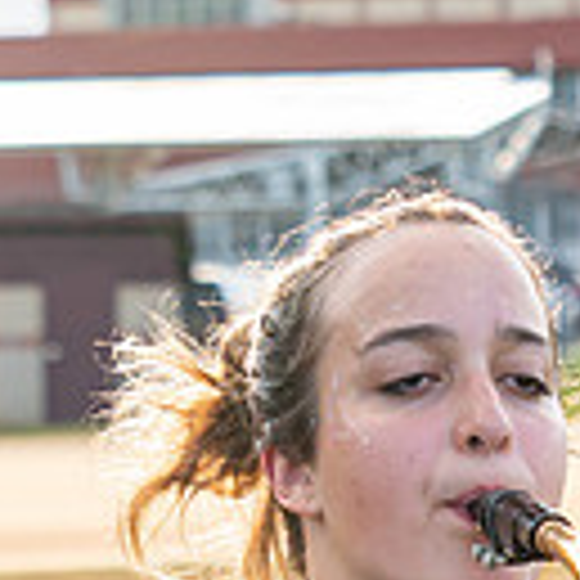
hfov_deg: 8.2
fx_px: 4019
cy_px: 693
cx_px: 466
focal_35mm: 212
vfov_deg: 8.2
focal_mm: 35
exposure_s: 1/2000
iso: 400
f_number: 2.8
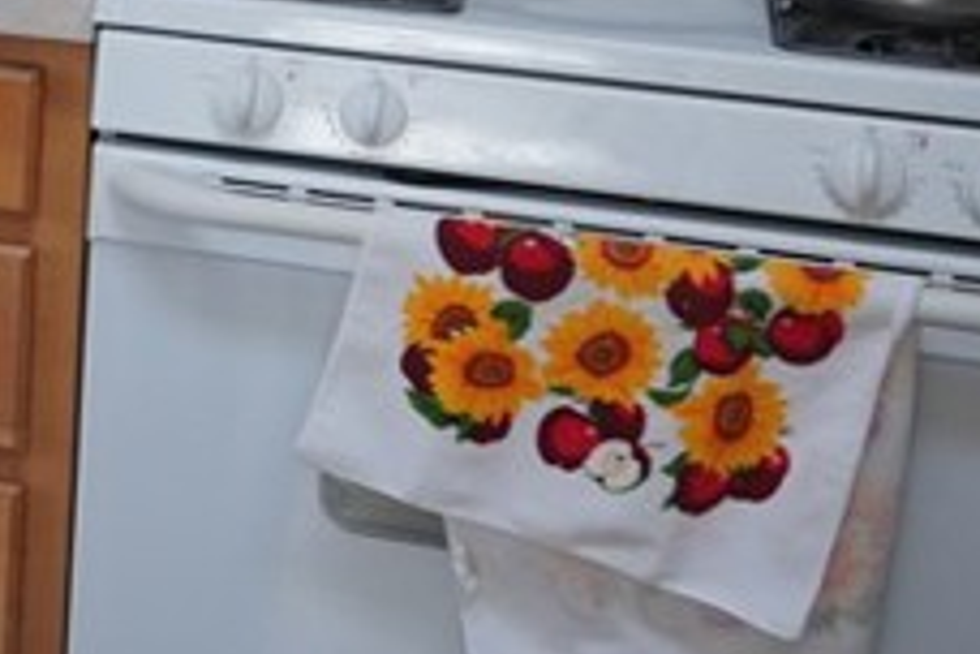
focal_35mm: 121
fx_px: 3294
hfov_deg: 14.8
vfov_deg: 10.8
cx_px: -795
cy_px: -424
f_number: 3.5
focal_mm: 18
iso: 400
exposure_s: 1/60
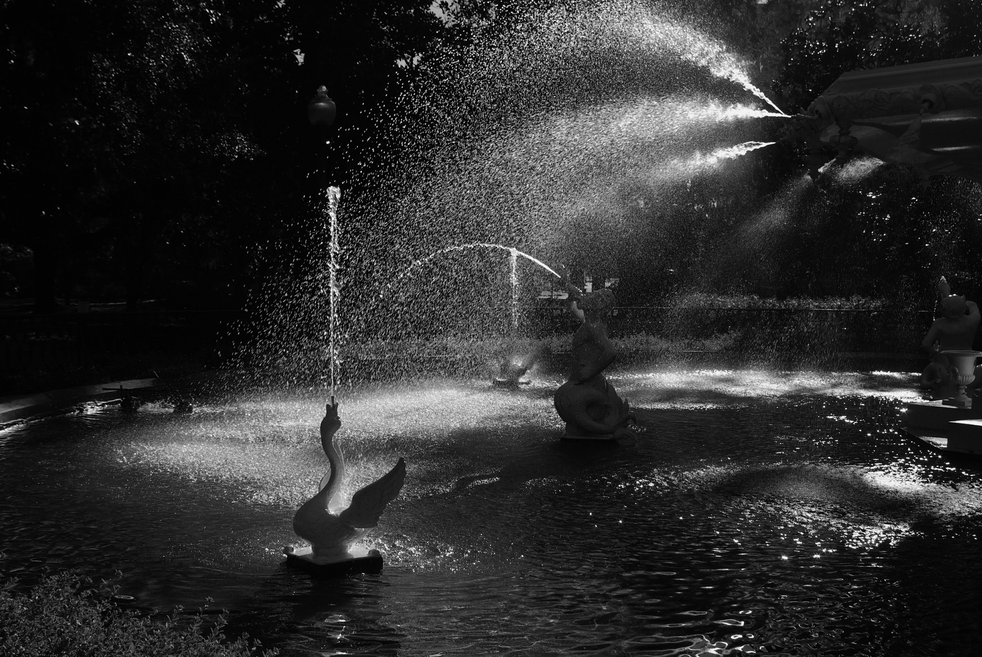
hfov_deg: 40.3
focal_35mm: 49
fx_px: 1338
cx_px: 491
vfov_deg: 27.6
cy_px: 328
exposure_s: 1/350
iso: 100
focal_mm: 32.5
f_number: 8
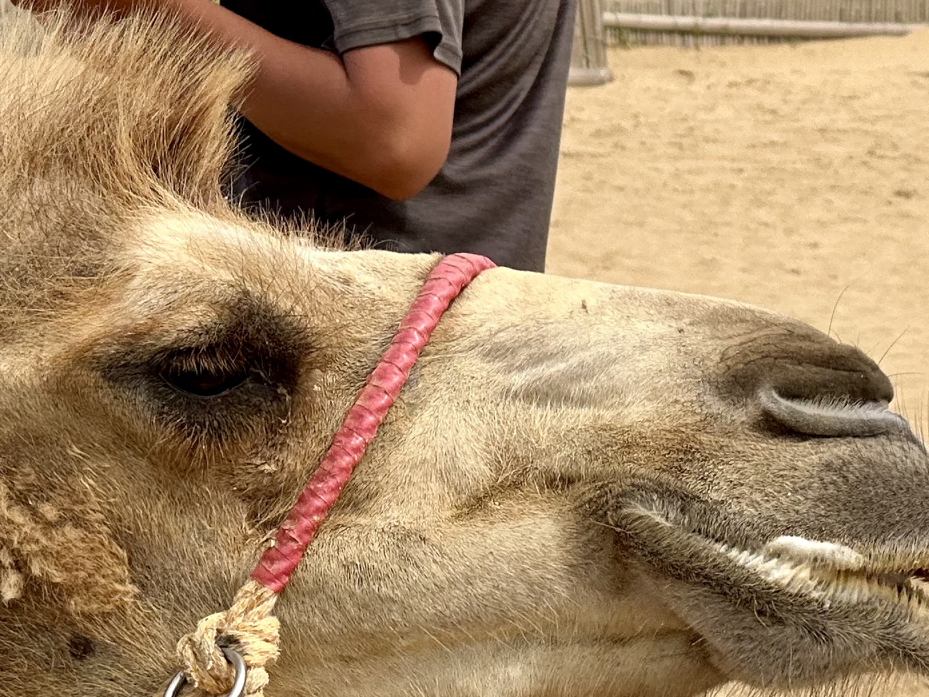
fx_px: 5985
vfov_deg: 6.6
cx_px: 486
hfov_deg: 8.9
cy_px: 702
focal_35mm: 223
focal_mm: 9
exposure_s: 1/690
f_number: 2.8
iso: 32
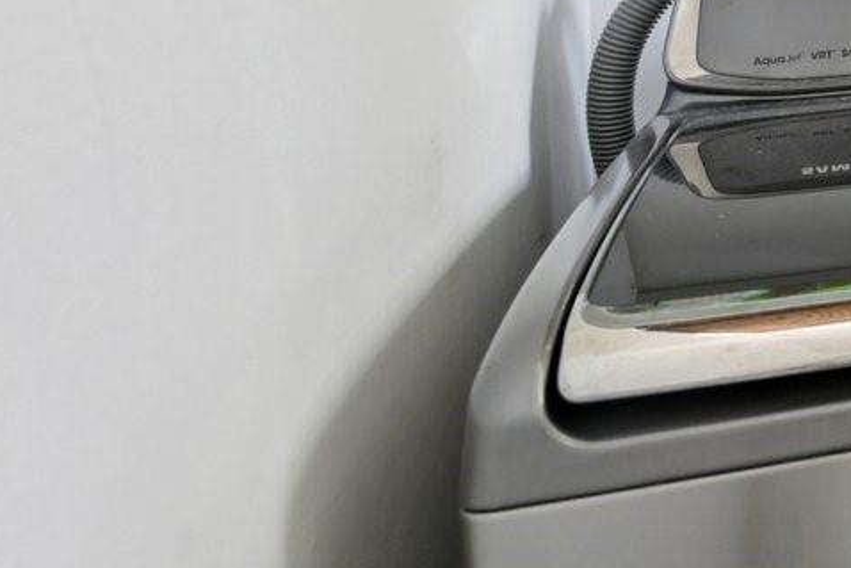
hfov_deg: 18.2
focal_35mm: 60
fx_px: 1419
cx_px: 1784
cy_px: -225
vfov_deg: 20.2
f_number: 8
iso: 200
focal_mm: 14
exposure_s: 1/13
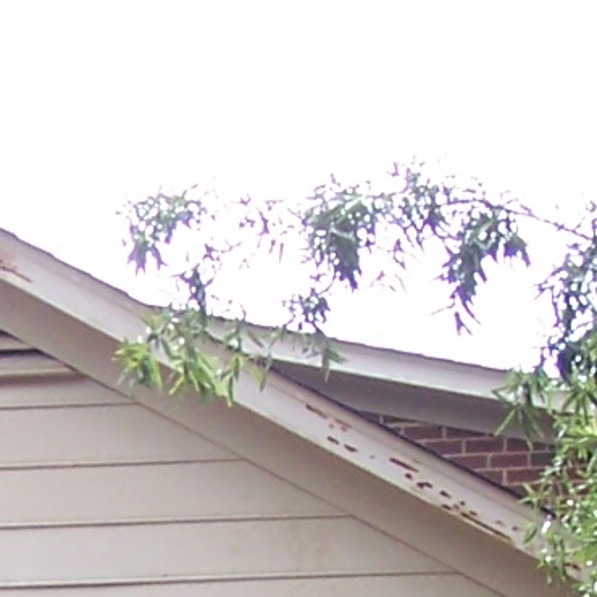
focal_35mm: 235
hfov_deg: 7.3
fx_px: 4585
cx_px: -274
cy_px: 986
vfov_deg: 7.3
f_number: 2.8
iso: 64
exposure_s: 1/125
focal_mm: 6.3
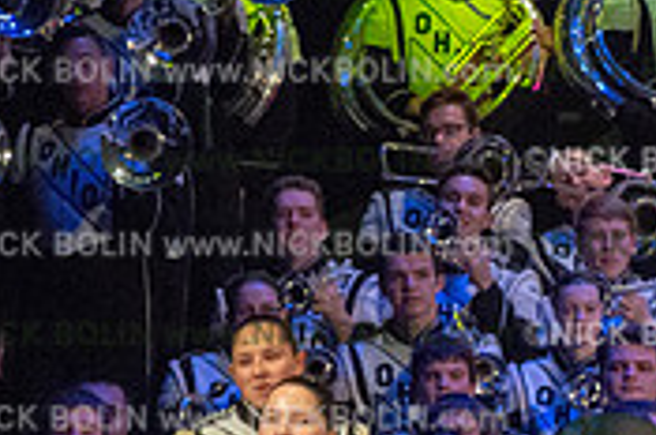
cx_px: 810
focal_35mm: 697
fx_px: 12678
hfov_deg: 3.0
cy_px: 592
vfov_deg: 2.0
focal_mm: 210
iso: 8000
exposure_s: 1/400
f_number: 5.6
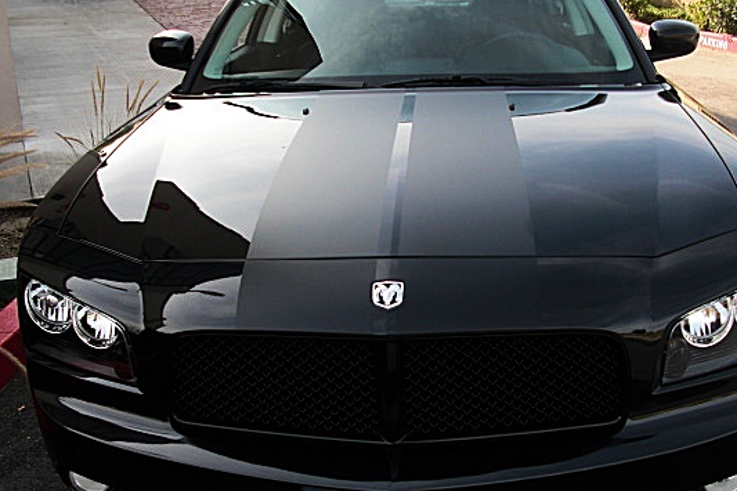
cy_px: 268
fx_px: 921
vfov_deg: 29.8
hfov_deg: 43.5
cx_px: 413
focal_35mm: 45
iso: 50
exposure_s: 1/320
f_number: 2.8
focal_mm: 6.3
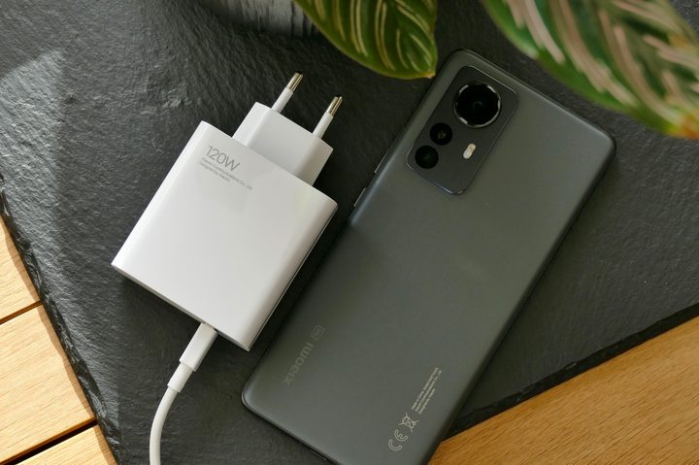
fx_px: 2173
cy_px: 232
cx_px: 350
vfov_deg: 12.2
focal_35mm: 112
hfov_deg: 18.3
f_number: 4.5
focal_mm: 40.84
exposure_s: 1/80
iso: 125
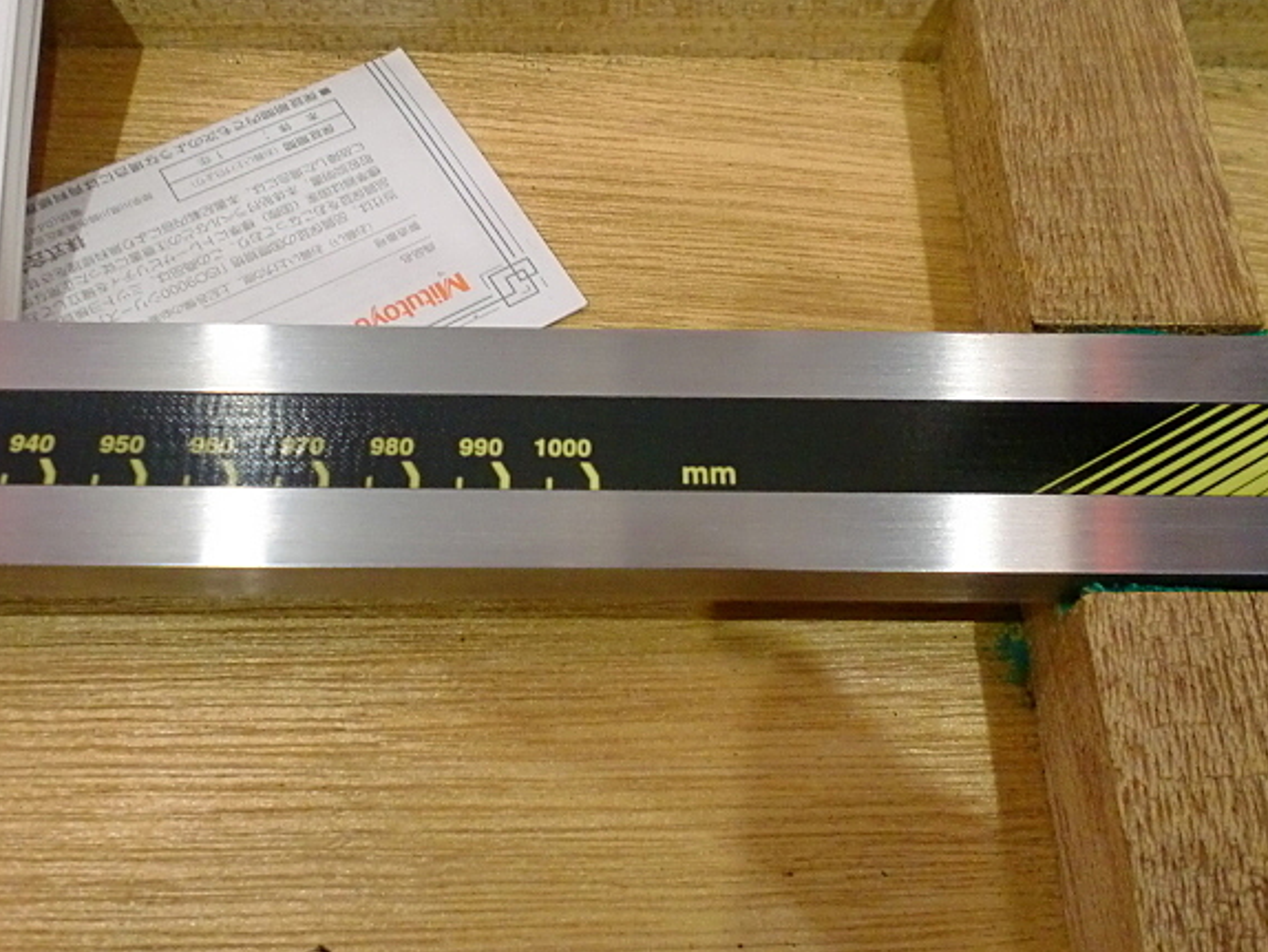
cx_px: 621
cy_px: 457
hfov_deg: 47.8
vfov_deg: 36.8
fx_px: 1429
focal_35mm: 39
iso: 400
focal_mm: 6.3
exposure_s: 1/60
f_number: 3.1
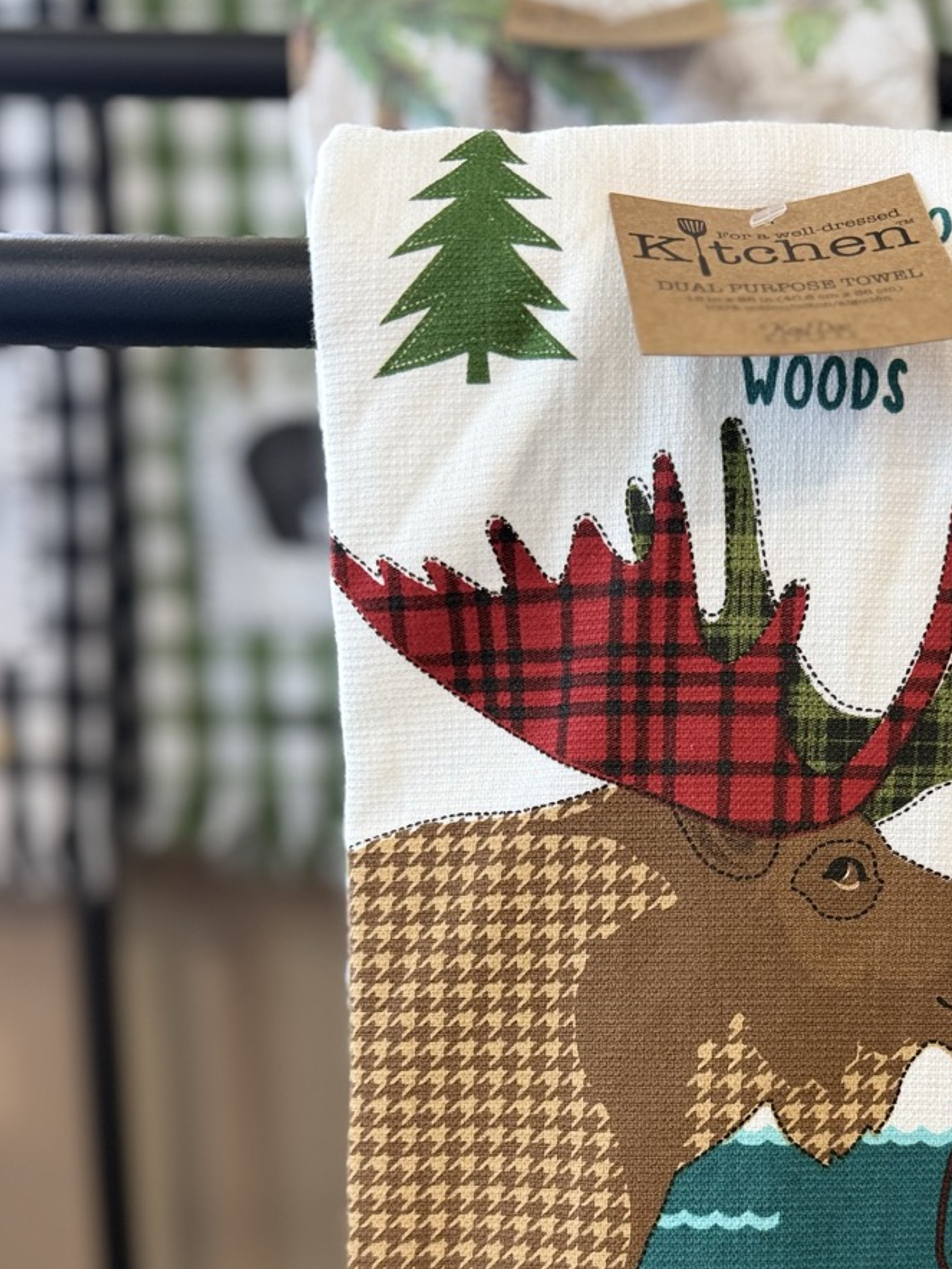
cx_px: 735
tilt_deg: -10.5
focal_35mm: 38
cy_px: 979
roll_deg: -1.3
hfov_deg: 36.7
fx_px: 1393
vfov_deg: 46.9
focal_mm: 6.76
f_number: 1.78
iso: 160
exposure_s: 1/120
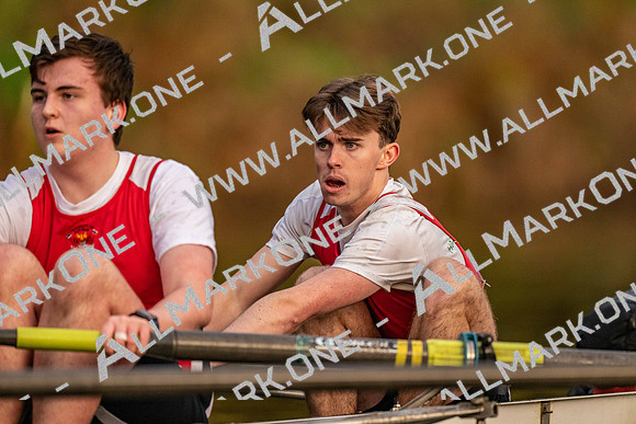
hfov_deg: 3.4
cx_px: 318
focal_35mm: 600
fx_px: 10602
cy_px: 212
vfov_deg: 2.3
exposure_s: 1/2500
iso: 3600
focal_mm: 600
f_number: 4
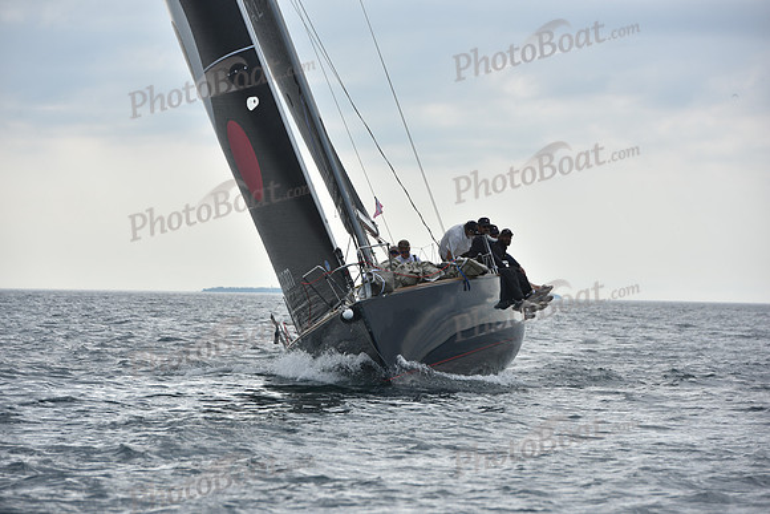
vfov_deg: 6.9
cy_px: 257
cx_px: 385
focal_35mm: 200
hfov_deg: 10.3
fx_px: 4279
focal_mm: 200
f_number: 8
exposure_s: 1/800
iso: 250
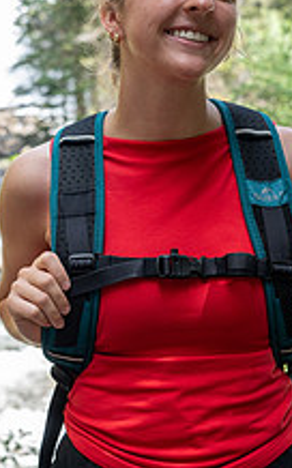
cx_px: 13
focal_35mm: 65
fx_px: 829
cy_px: 61
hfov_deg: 19.5
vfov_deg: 30.4
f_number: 2.8
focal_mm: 24
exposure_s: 1/400
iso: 200
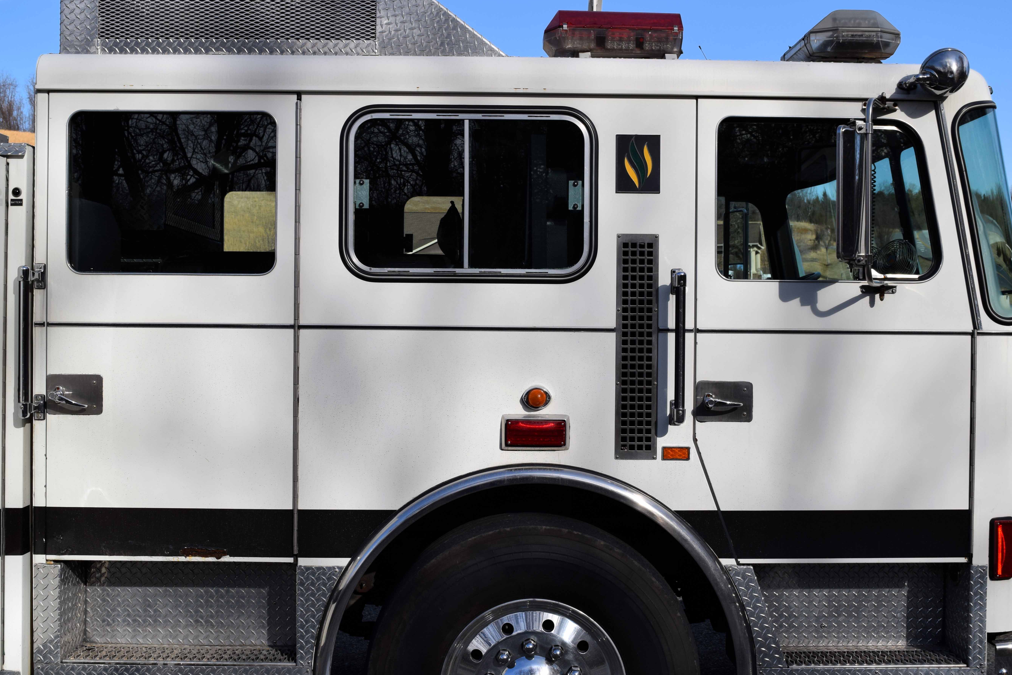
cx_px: 496
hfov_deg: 43.6
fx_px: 1265
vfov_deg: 29.9
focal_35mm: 45
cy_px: 341
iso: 200
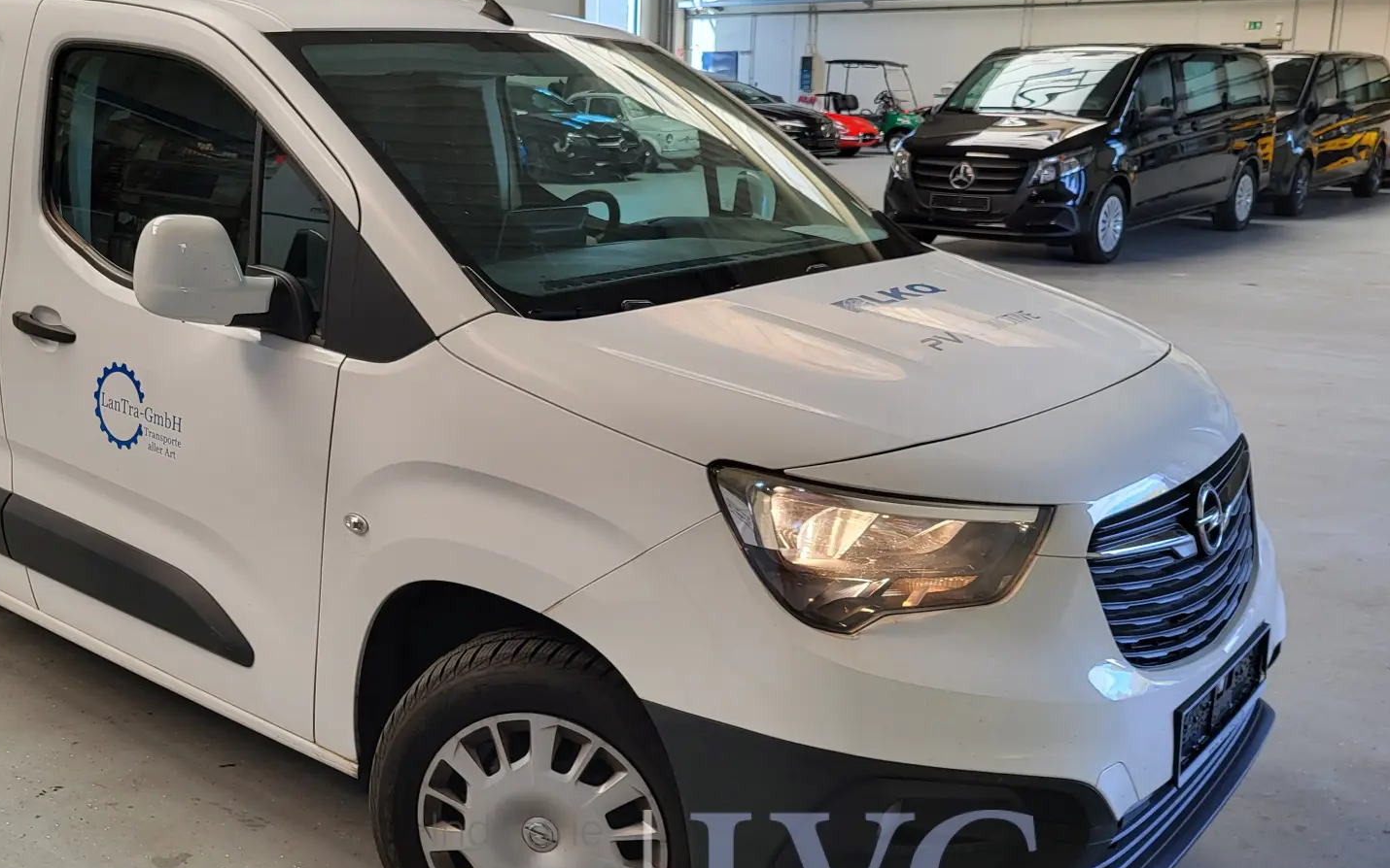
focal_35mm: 37
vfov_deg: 34.4
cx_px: 489
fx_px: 1402
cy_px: 395
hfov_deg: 52.0
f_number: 1.8
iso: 50
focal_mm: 5.4
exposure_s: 1/100
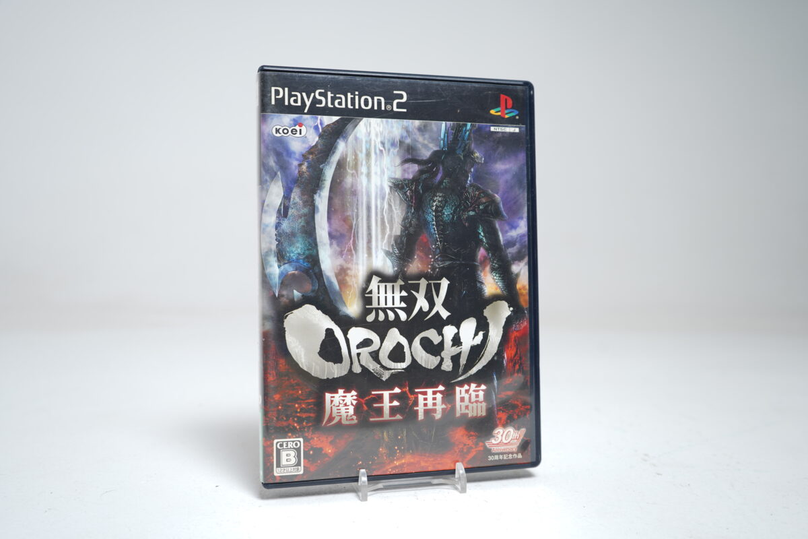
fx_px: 718
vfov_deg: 41.1
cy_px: 270
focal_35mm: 32
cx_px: 404
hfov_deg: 58.7
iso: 64
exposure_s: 1/5
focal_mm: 32
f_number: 5
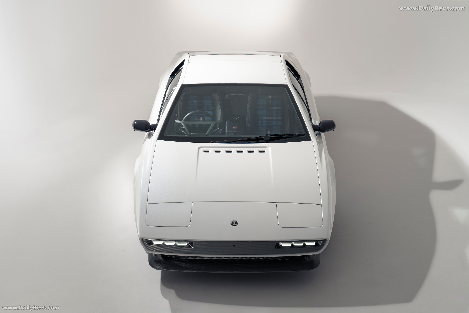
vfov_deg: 30.5
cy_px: 156
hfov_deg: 44.5
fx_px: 573
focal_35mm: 44
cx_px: 234
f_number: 6.3
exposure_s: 1/13
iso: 100
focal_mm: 44
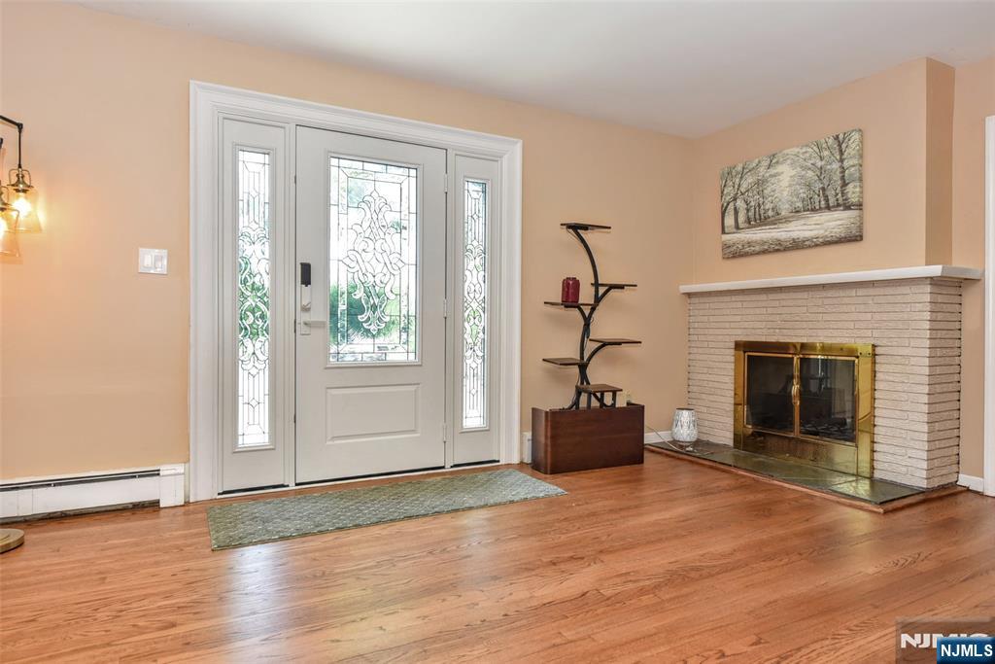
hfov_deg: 81.2
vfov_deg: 59.5
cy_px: 332
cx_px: 498
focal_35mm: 21
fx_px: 580
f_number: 4.5
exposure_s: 1/80
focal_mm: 21
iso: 800
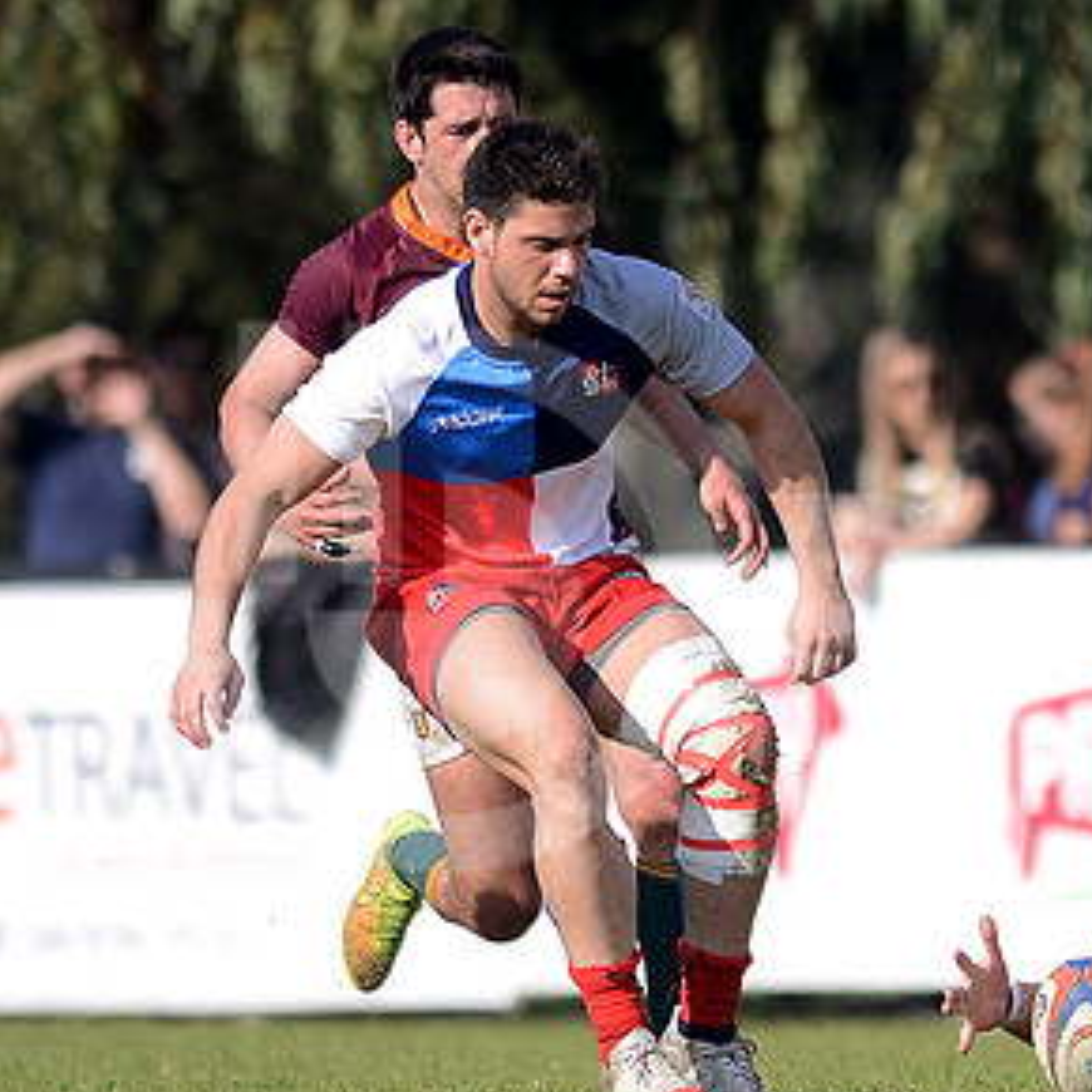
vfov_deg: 2.5
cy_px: 604
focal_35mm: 713
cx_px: 1088
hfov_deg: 2.5
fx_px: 25447
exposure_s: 1/2500
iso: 400
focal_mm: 420
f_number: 4
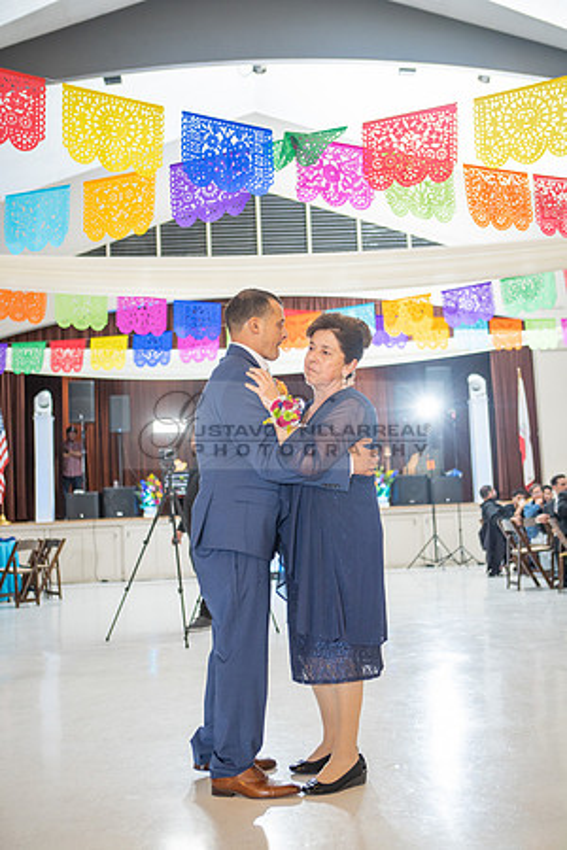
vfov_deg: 58.7
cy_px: 425
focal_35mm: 32
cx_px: 284
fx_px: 756
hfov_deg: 41.1
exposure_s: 1/80
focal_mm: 32
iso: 1250
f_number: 3.2
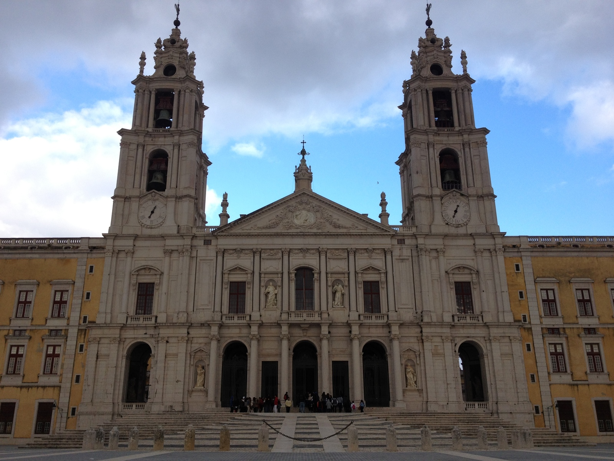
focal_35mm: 35
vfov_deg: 40.7
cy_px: 230
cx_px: 307
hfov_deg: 52.6
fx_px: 621
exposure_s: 1/418
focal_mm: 4.28
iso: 64
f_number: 2.4
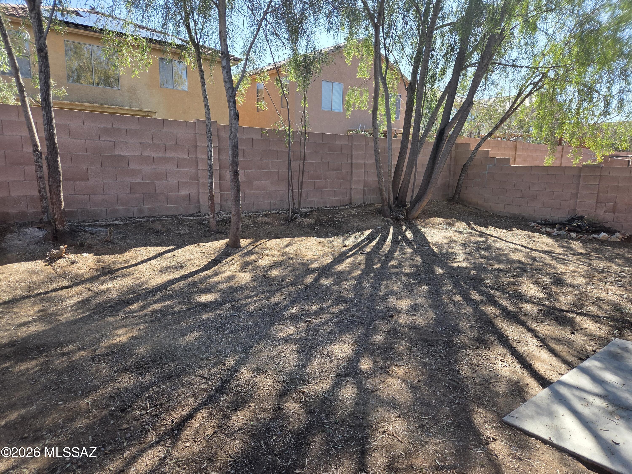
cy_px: 237
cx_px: 316
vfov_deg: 58.9
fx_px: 420
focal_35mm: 23
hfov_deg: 73.9
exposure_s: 1/1429
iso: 80
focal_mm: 5.4
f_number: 1.8
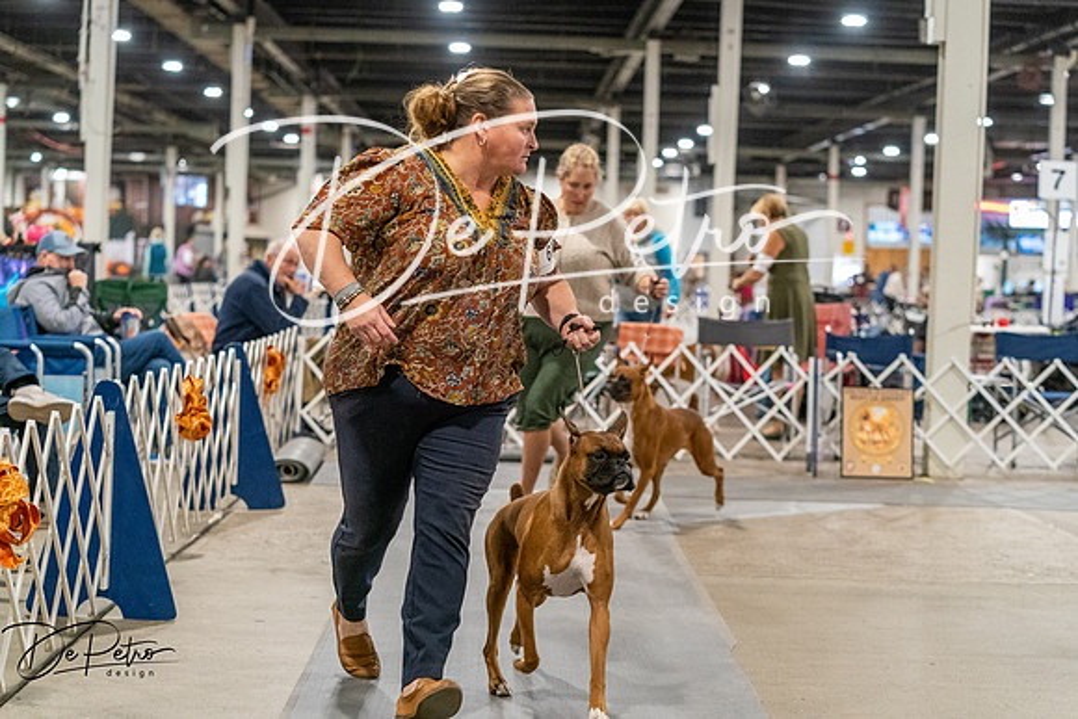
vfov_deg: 19.2
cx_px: 539
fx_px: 2126
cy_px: 360
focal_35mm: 71
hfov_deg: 28.4
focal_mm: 71
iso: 6400
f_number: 3.5
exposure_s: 1/250
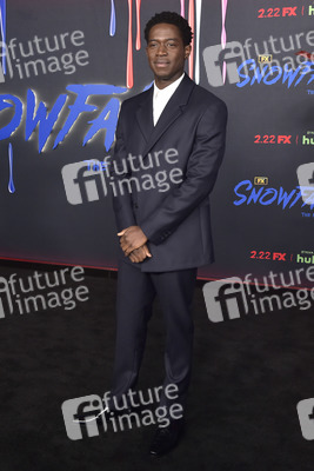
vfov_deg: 44.5
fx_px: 575
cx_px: 157
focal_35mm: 44
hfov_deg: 30.5
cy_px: 236
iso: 2000
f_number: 6.3
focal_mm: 44
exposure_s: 1/250
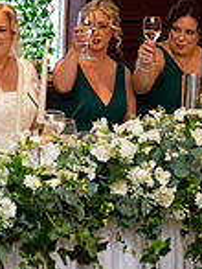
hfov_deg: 9.9
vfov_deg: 13.5
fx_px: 1125
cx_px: -108
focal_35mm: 145
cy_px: 19
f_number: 3.5
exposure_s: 1/160
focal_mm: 38
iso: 800
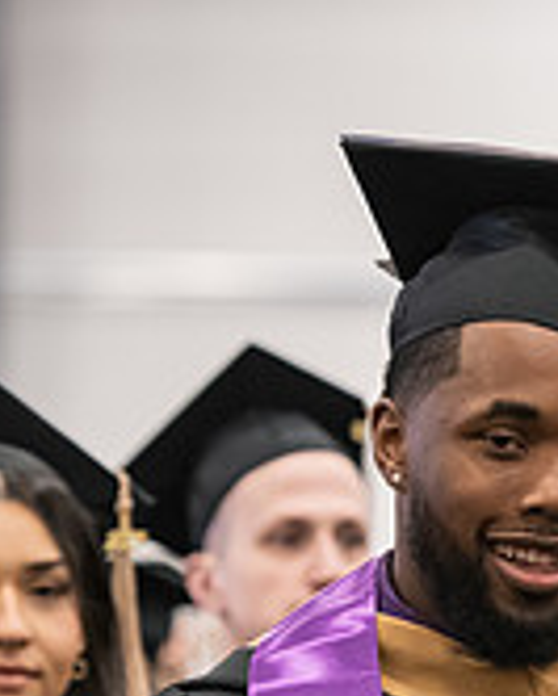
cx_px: 537
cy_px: 635
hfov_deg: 3.9
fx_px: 8126
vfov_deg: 4.9
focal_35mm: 394
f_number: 3.2
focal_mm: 120
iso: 3200
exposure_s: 1/200
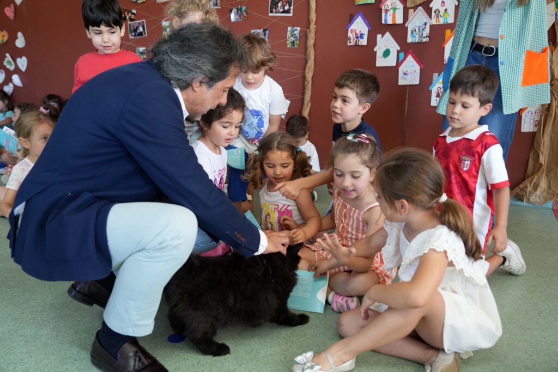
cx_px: 279
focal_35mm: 29
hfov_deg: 63.7
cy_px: 186
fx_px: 450
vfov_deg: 45.0
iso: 1600
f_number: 3.5
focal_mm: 29
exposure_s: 1/125
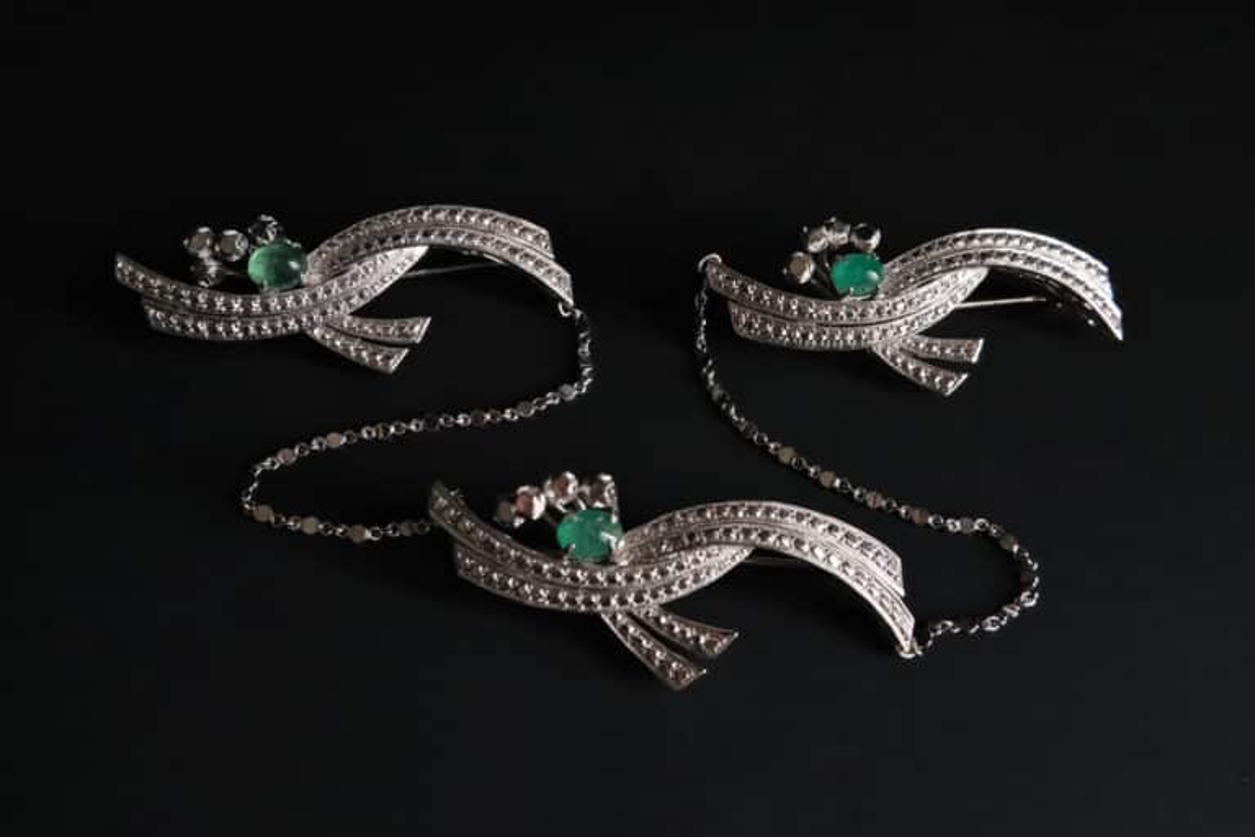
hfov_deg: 76.1
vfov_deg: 55.1
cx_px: 628
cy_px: 418
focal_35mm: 23
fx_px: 802
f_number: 7.1
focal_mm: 15
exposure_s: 1/15
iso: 1600
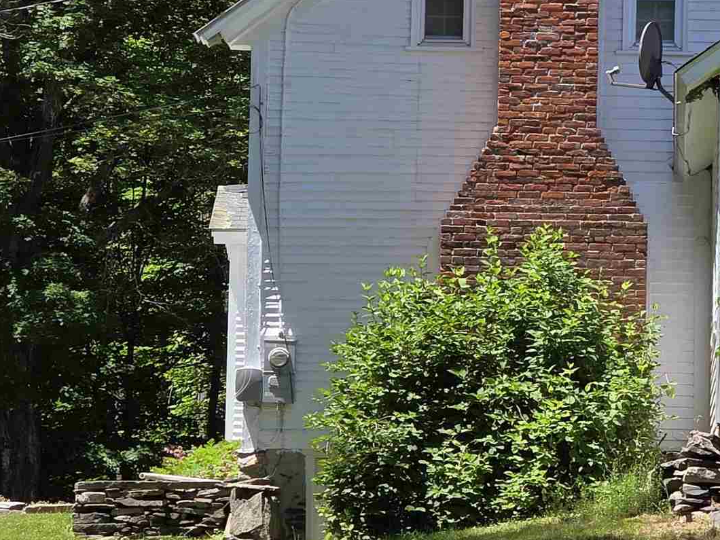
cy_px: 247
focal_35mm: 200
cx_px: 813
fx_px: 4160
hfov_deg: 9.8
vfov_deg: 7.4
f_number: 2.4
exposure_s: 1/1218
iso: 50
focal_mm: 7.9
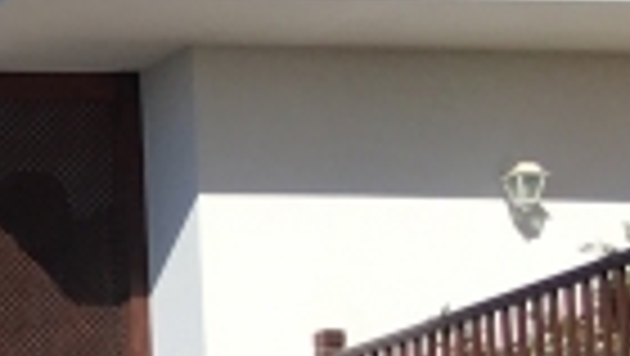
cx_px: -1220
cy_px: 406
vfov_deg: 5.4
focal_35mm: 226
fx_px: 3778
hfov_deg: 8.2
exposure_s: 1/1876
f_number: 2.2
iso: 25
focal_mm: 4.15
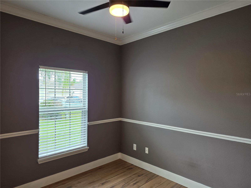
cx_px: 126
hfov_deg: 73.9
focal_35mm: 23
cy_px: 94
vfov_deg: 58.9
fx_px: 167
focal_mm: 6.3
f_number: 1.7
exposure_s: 1/120
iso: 100
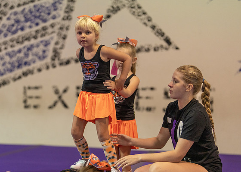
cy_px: 106
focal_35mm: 72
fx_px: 492
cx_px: 99
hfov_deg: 27.5
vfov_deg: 19.7
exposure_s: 1/640
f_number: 1.2
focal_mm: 50
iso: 1250
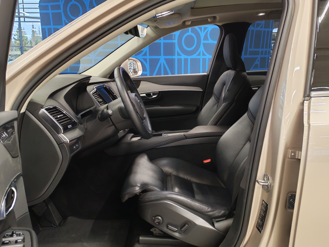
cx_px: 164
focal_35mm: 33
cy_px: 124
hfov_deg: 55.4
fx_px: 314
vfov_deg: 42.9
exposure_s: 1/100
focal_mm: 6.12
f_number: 1.9
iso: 584
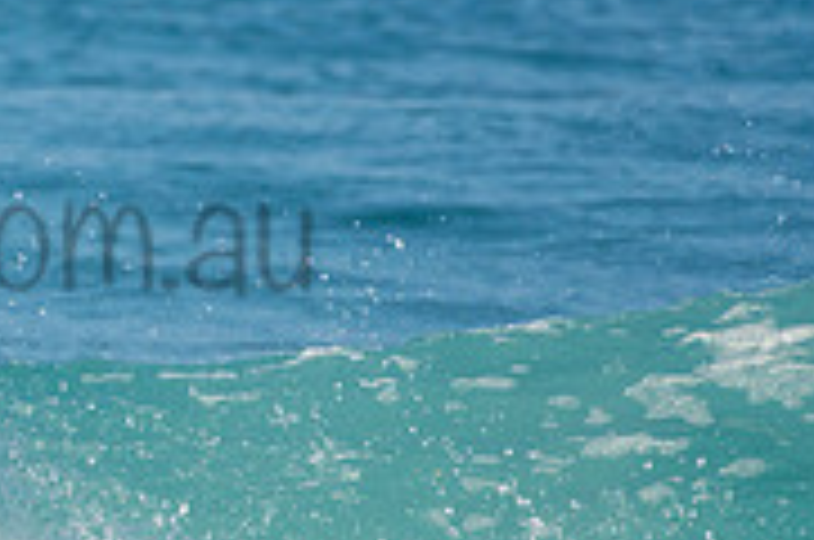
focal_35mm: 2409
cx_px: -162
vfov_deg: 0.6
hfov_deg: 0.9
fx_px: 54373
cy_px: 187
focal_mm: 500
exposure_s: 1/1600
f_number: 5.6
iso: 250
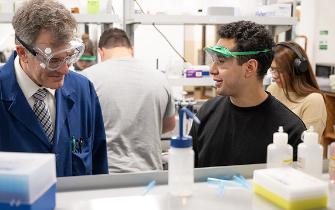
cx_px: 158
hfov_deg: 39.6
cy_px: 101
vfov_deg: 25.3
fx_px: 466
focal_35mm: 51
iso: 2500
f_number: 4
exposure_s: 1/250
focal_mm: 47
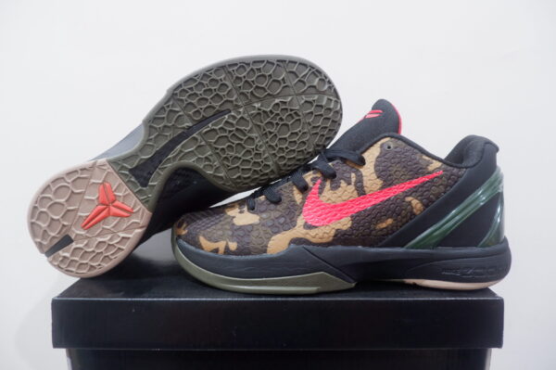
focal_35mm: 23
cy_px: 185
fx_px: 355
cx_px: 278
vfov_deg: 55.0
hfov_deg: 76.1
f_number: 3.5
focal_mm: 15
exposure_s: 1/25
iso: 1000
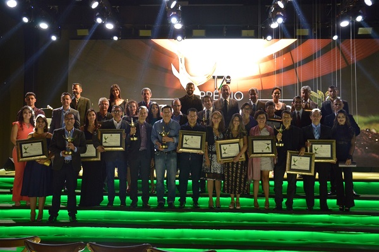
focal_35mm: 36
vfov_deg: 36.8
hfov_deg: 53.2
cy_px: 126
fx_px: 379
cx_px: 190
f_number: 3.8
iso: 800
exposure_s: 1/40
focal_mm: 24
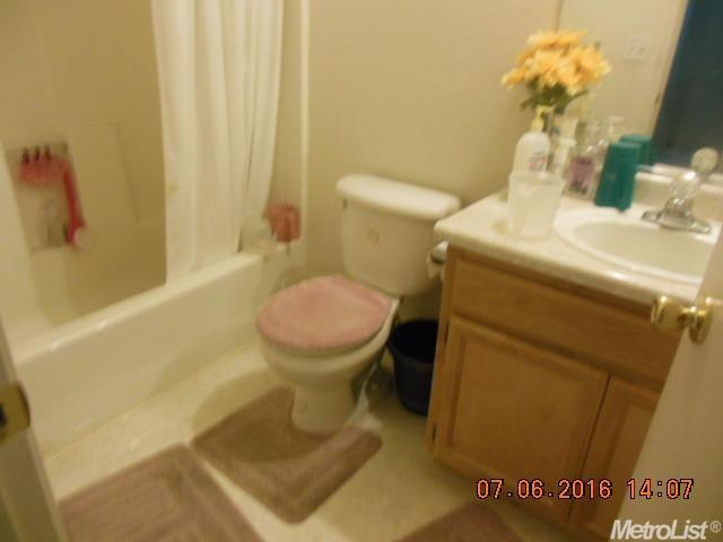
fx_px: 522
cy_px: 271
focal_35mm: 25
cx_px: 362
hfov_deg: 69.4
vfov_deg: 54.9
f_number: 3.2
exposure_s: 1/10
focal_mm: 4.5
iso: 400
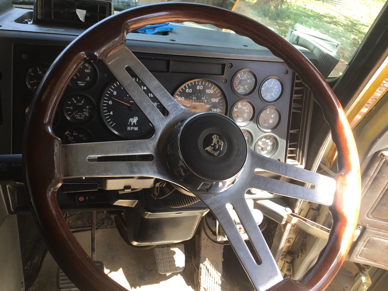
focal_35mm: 31
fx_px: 347
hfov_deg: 58.4
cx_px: 194
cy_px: 146
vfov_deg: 45.4
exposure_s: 1/107
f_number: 2.4
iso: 25
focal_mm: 3.3
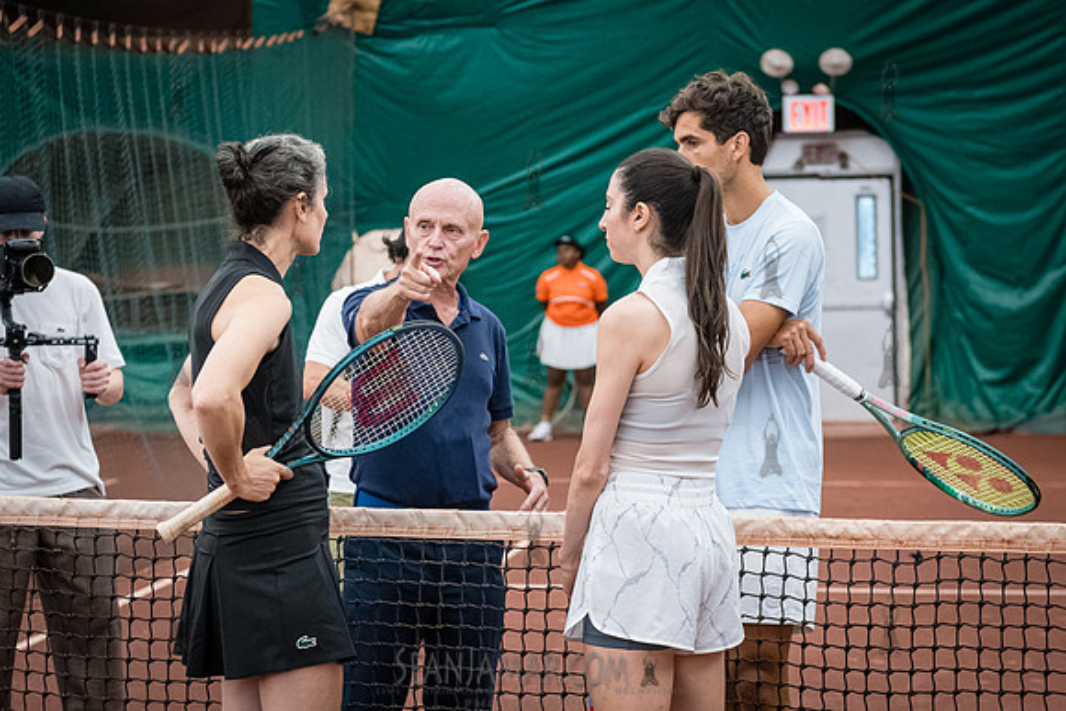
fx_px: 2828
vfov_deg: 14.3
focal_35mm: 95
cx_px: 514
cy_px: 367
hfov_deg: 21.3
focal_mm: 62
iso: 6400
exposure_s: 1/400
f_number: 3.5
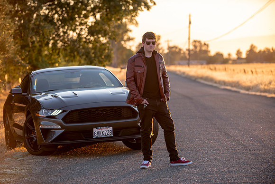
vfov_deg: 10.6
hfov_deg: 15.8
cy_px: 92
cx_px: 138
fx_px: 993
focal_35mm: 130
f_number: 4
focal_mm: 130
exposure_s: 1/200
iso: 125
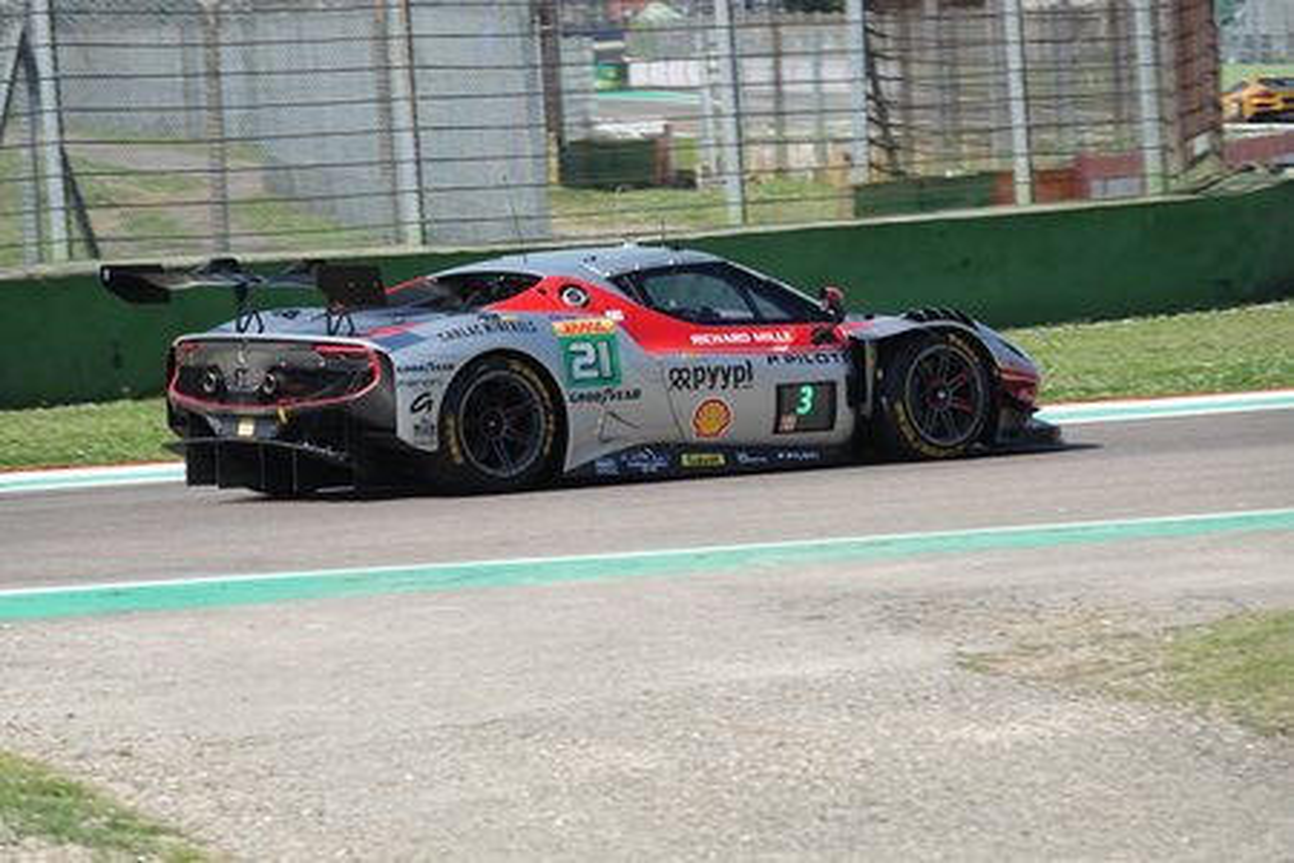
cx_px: 647
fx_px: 7692
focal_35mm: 214
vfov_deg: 6.4
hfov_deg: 9.6
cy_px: 432
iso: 160
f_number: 4
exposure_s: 1/1000
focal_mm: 78.39
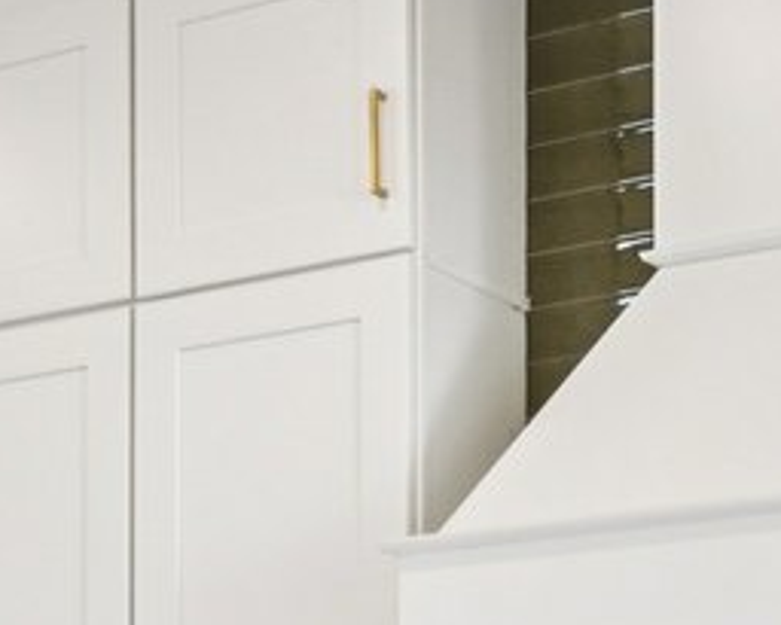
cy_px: 1038
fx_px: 2775
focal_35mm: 120
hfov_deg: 16.0
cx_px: 235
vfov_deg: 12.1
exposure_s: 1/15
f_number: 8
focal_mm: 16
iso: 220
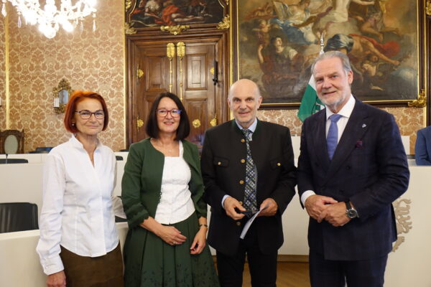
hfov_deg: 58.7
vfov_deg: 41.1
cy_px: 144
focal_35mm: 32
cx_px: 216
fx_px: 383
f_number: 2.8
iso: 800
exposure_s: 1/25
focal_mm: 11.56
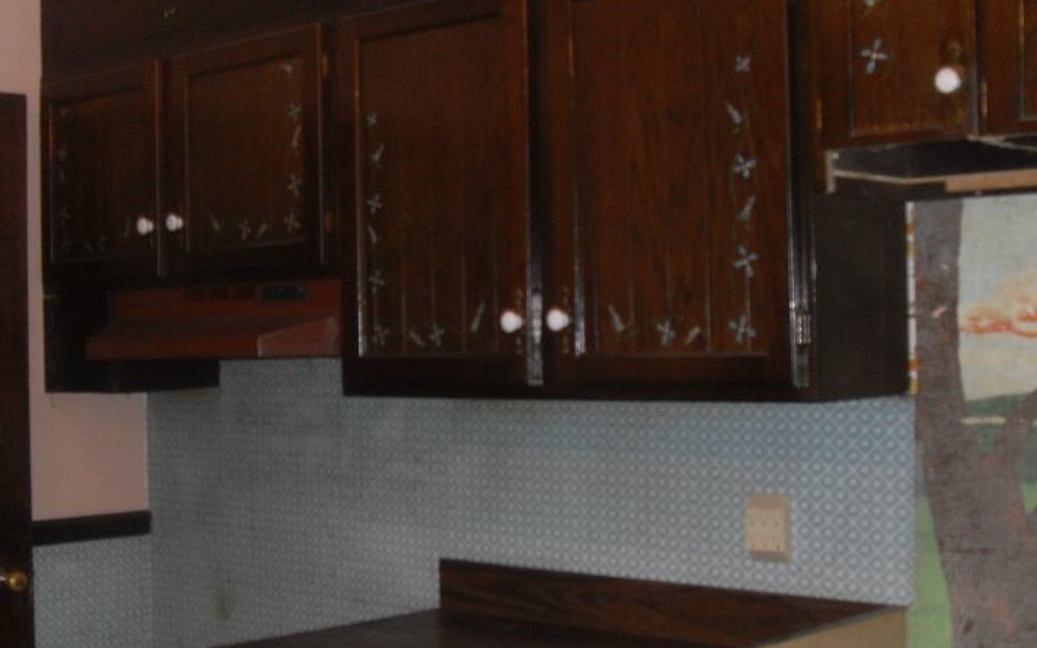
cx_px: 480
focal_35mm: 56
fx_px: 1583
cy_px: 333
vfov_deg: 23.1
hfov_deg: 36.3
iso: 120
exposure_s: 1/45
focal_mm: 6.3
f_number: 2.8
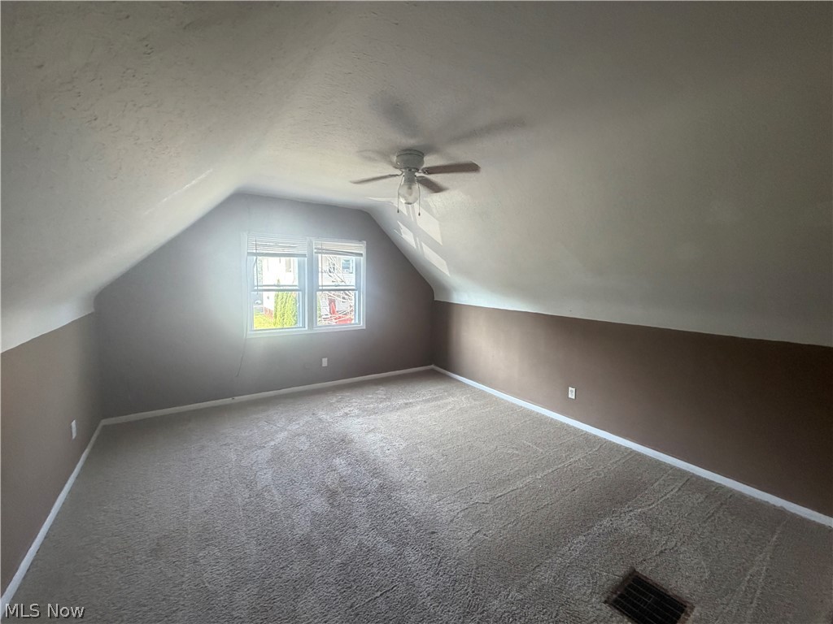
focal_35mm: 14
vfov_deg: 85.7
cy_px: 312
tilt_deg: -7.5
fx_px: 337
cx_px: 416
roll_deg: -1.7
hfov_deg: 102.1
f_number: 2.2
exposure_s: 1/95
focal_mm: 2.22
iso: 320
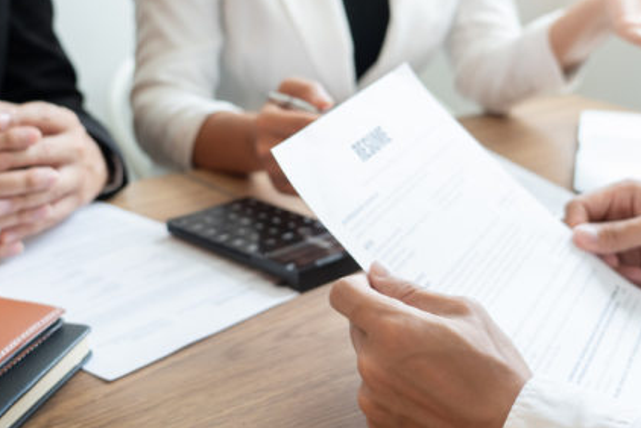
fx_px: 1069
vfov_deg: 22.6
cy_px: 175
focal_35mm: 60
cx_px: 305
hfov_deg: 33.4
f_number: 4
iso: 500
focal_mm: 33
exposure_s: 1/60
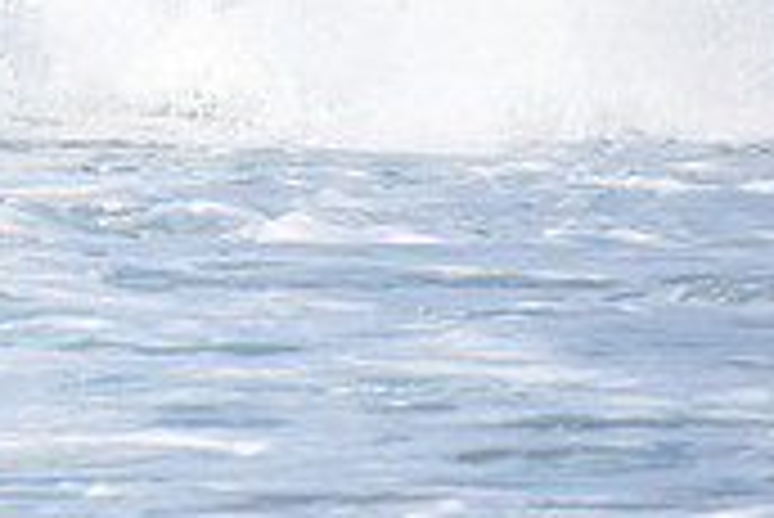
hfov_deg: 1.2
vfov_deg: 0.8
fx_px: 36300
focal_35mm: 1687
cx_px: -477
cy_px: -119
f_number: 5.6
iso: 200
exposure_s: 1/2500
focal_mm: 500
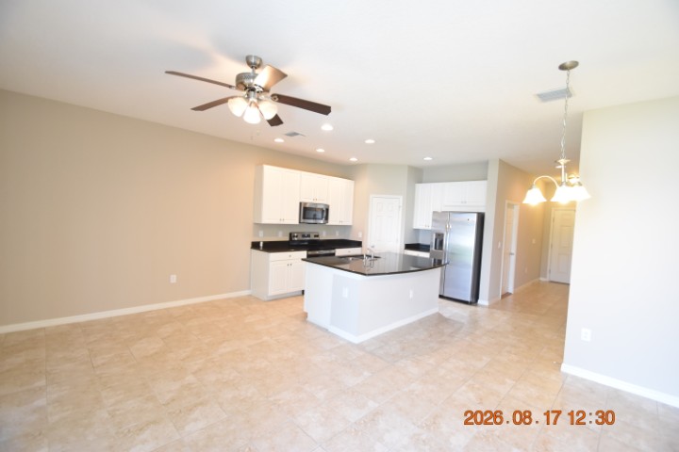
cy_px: 226
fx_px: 283
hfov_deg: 100.4
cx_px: 340
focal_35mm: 15
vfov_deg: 77.3
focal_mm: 10
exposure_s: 1/60
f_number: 3.5
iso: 1400
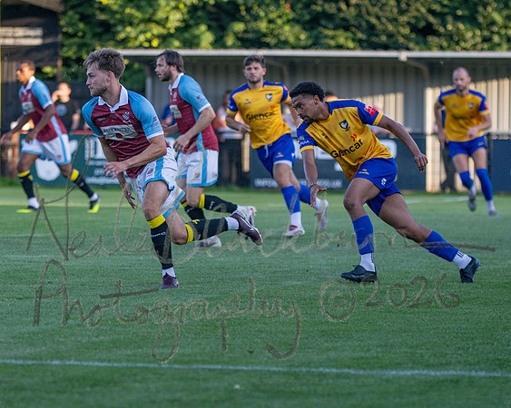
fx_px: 4344
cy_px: 204
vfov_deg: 5.4
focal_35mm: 287
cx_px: 245
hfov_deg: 6.7
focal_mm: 170
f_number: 2.8
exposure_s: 1/1000
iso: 400
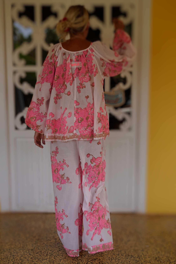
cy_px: 132
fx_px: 297
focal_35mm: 40
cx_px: 88
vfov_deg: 47.9
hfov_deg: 33.0
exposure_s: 1/160
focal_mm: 27
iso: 200
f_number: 5
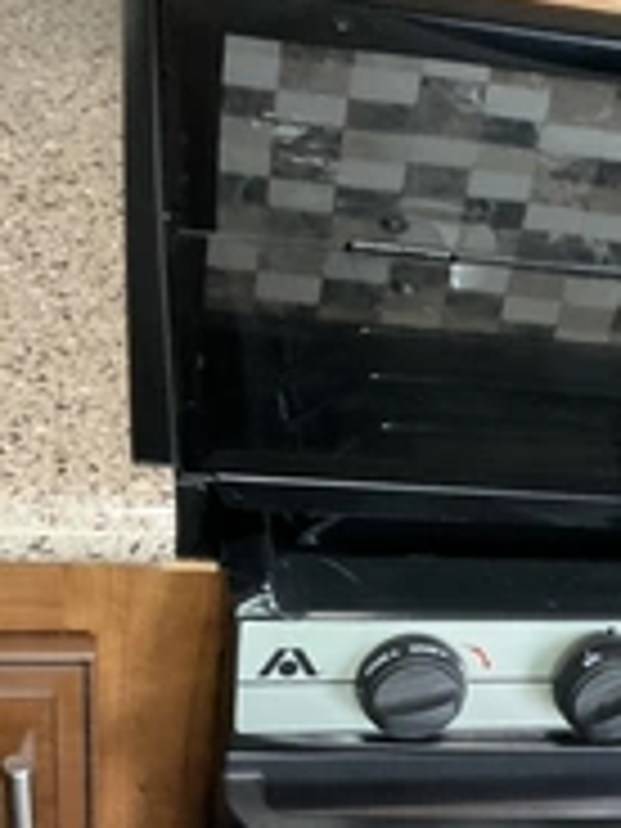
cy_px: 639
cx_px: 621
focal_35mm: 63
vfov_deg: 30.1
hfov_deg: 22.4
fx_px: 1507
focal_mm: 3
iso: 320
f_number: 1.8
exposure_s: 1/54
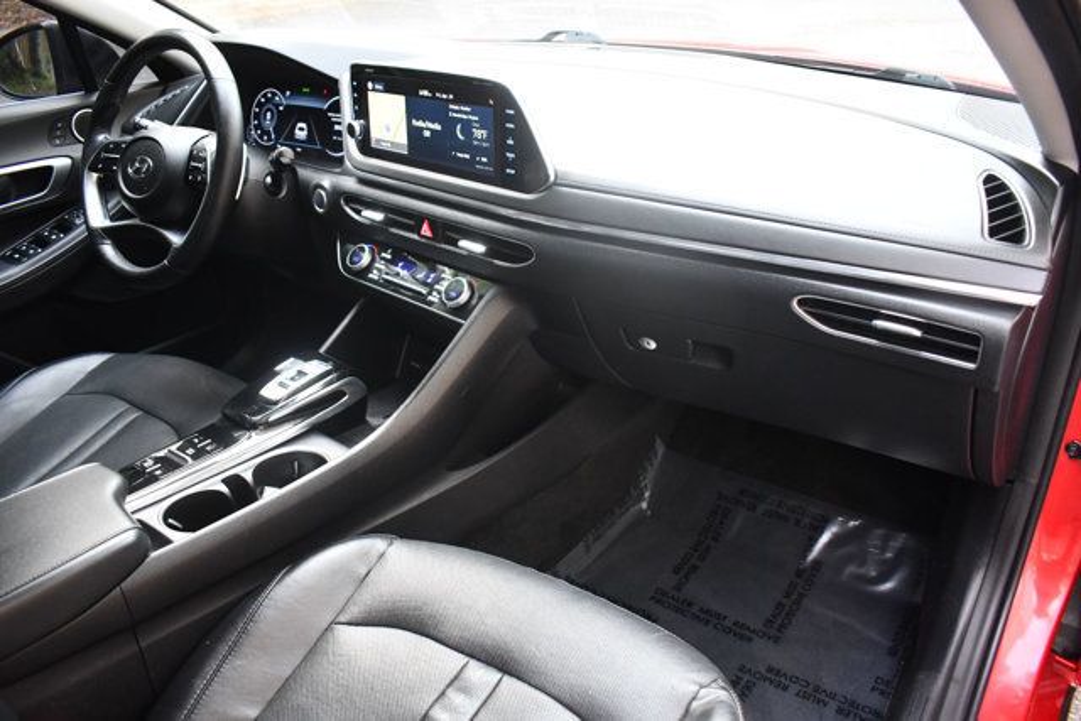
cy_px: 360
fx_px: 811
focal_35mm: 27
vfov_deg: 48.0
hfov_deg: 67.4
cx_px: 540
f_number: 3.5
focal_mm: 18
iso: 1800
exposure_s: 1/125
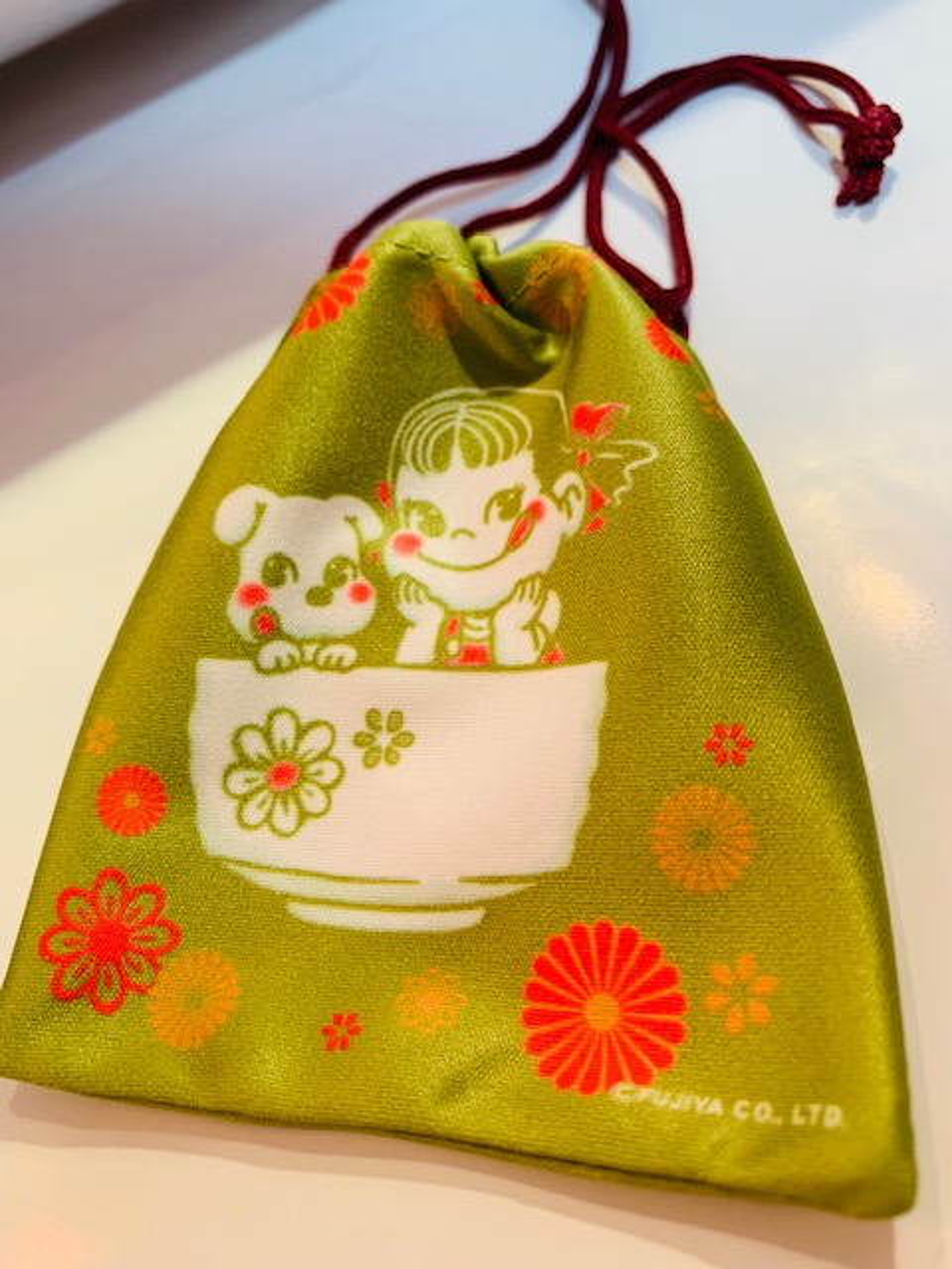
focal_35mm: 26
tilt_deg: -49.1
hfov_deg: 53.1
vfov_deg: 67.3
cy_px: 634
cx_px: 476
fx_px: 953
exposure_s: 1/50
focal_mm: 4.25
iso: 125
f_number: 1.8
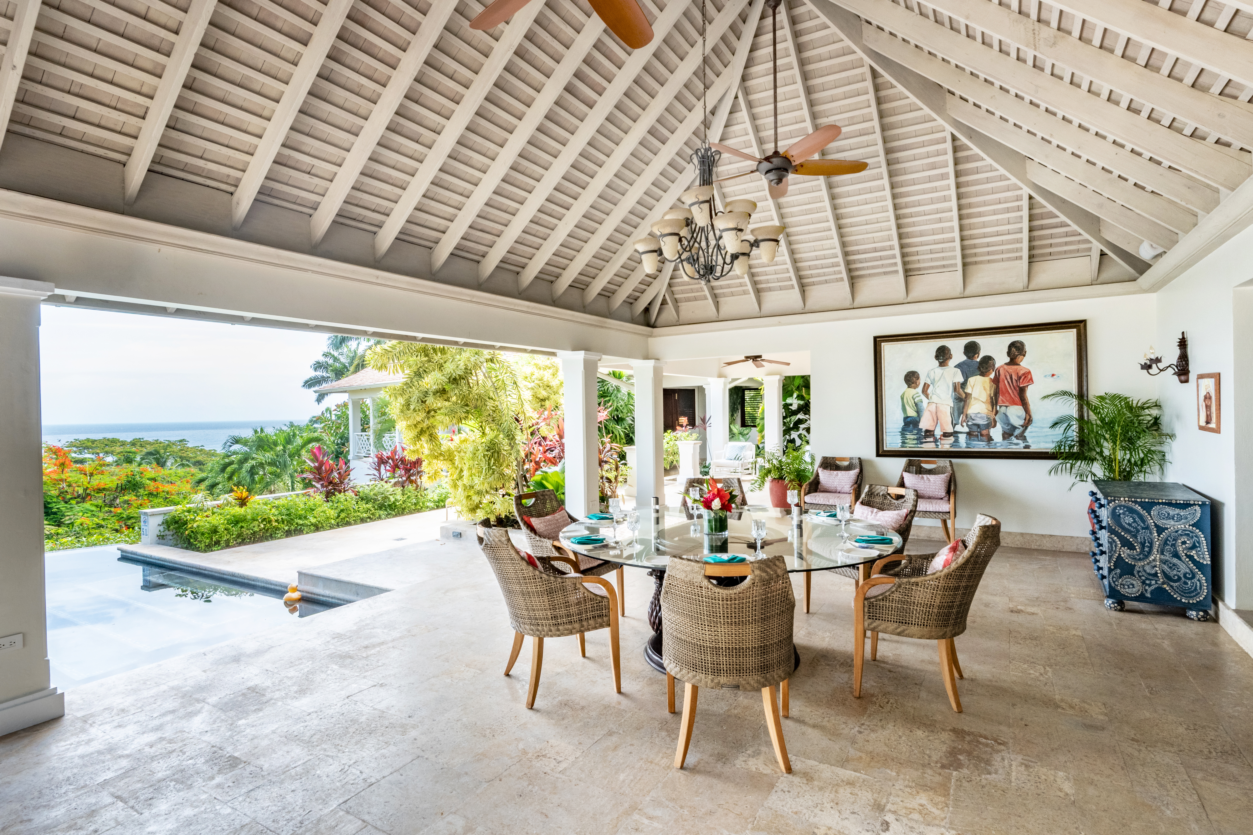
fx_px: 626
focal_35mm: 18
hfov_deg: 90.0
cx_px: 626
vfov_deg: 67.4
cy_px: 418
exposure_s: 1/80
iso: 1000
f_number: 22
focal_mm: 18
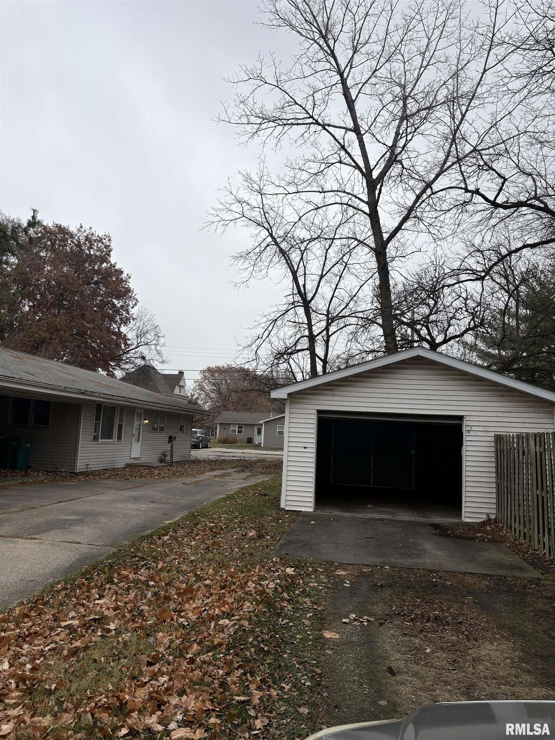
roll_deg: -2.2
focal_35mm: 26
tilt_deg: +6.6
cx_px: 278
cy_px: 370
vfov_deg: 67.3
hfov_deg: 53.1
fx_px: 556
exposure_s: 1/1048
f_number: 1.6
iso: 50
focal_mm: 5.96
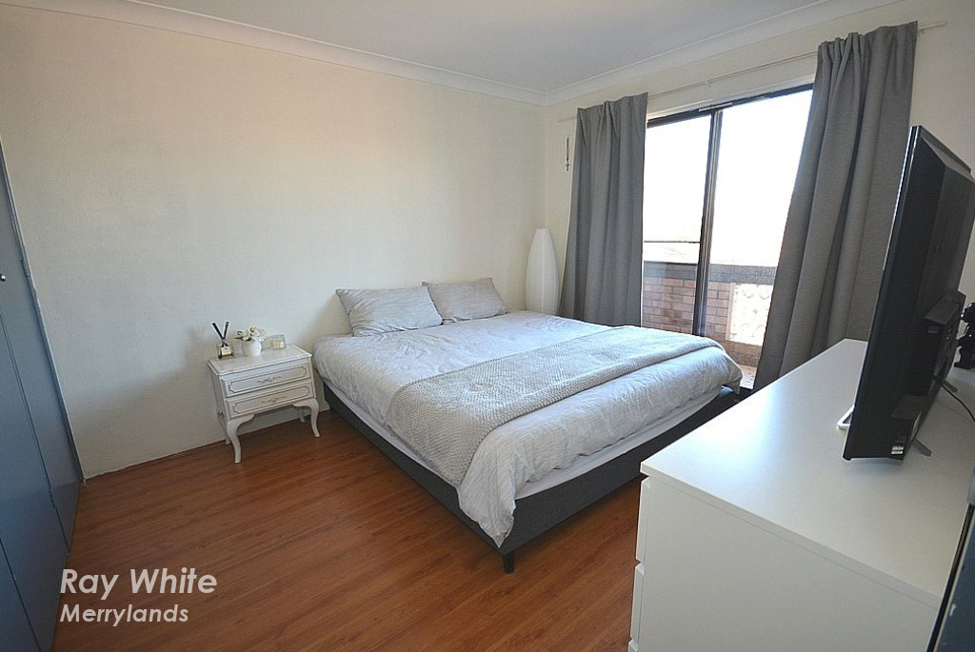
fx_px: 407
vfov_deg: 77.5
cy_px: 326
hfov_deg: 100.3
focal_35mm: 15
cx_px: 488
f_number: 4
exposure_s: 1/60
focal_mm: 10
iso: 220
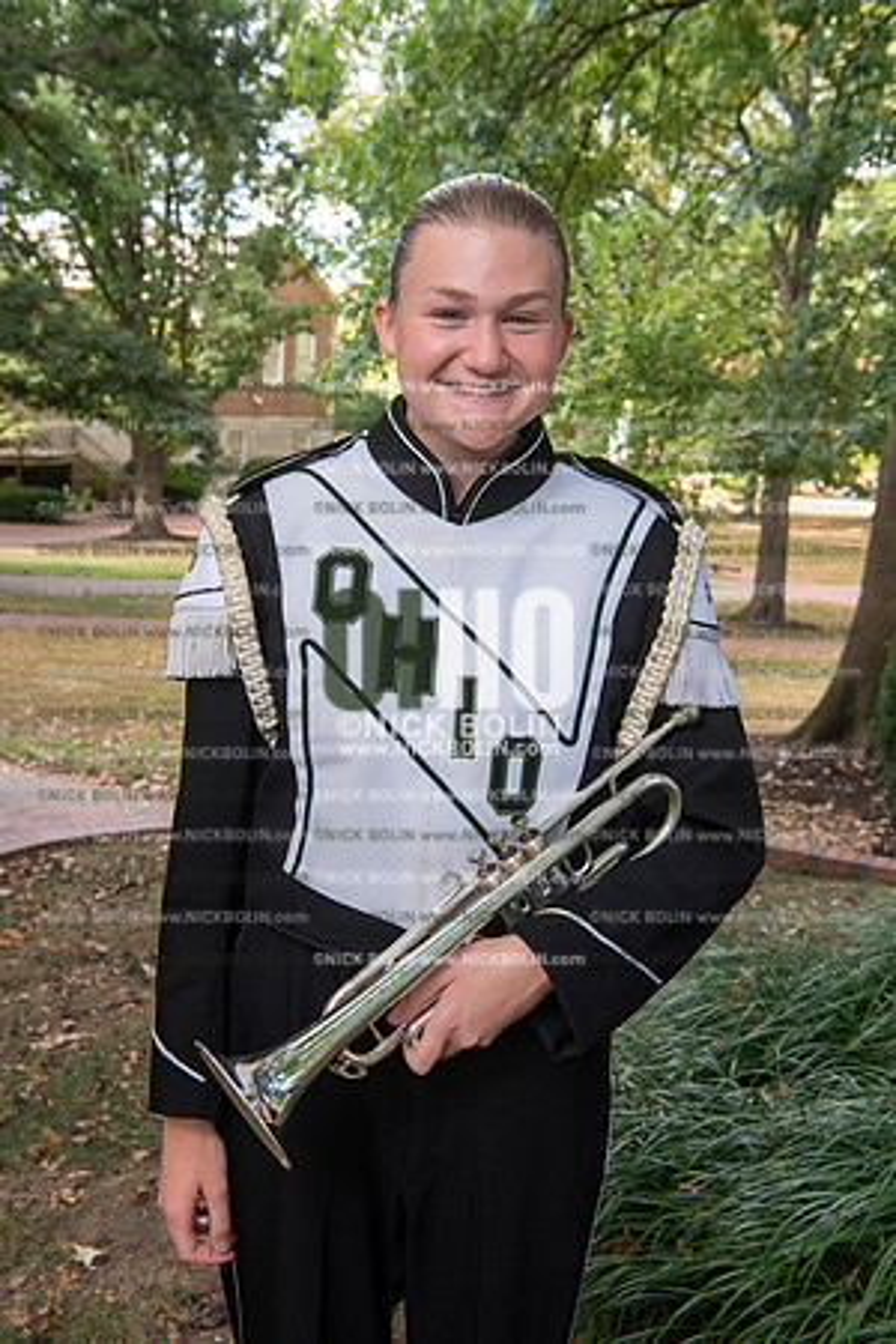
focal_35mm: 44
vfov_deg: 44.5
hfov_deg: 30.5
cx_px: 448
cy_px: 672
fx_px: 1643
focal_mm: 44
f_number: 8
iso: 500
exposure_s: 1/100
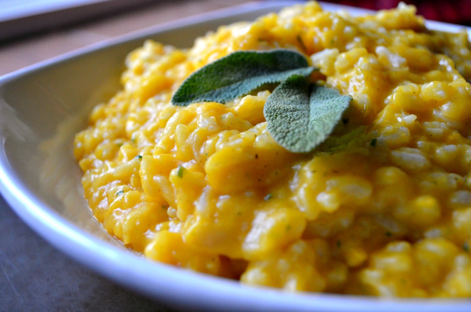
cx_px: 236
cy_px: 156
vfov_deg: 29.7
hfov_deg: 43.7
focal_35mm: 45
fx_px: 588
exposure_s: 1/30
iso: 1600
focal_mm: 30
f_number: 4.5
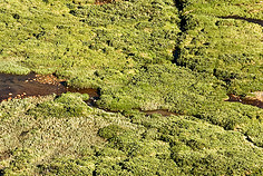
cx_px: 30
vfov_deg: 3.1
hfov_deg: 4.6
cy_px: 139
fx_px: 3240
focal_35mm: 443
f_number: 16
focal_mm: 120
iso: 100
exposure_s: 1/10
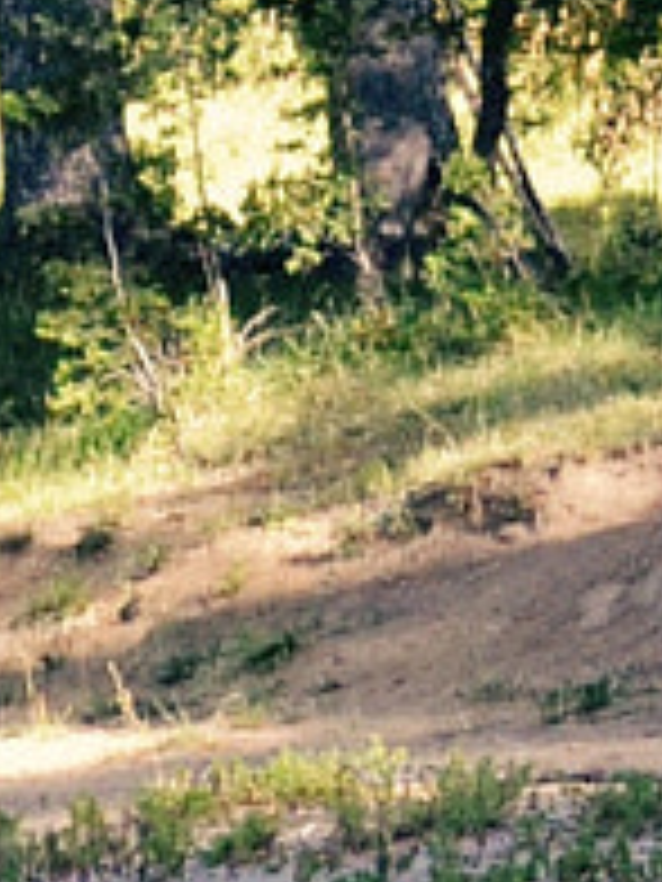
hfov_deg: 4.4
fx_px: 8389
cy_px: 1287
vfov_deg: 6.0
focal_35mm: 329
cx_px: -761
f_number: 4.5
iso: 720
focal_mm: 28
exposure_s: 1/500
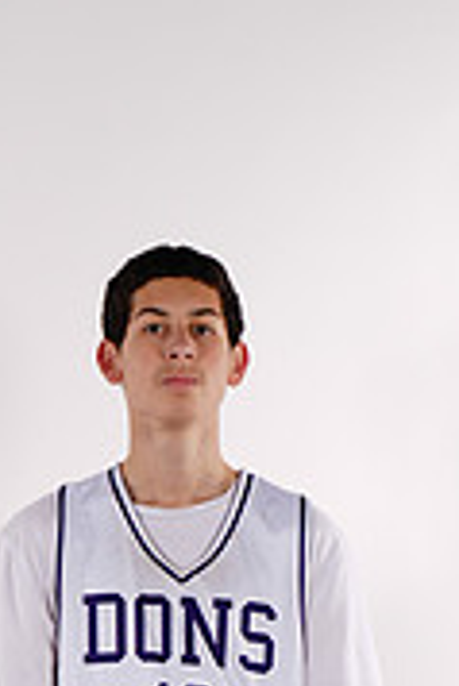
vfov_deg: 5.3
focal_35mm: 388
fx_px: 7406
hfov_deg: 3.5
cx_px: -172
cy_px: 1002
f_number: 9
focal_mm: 119
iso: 200
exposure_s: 1/500
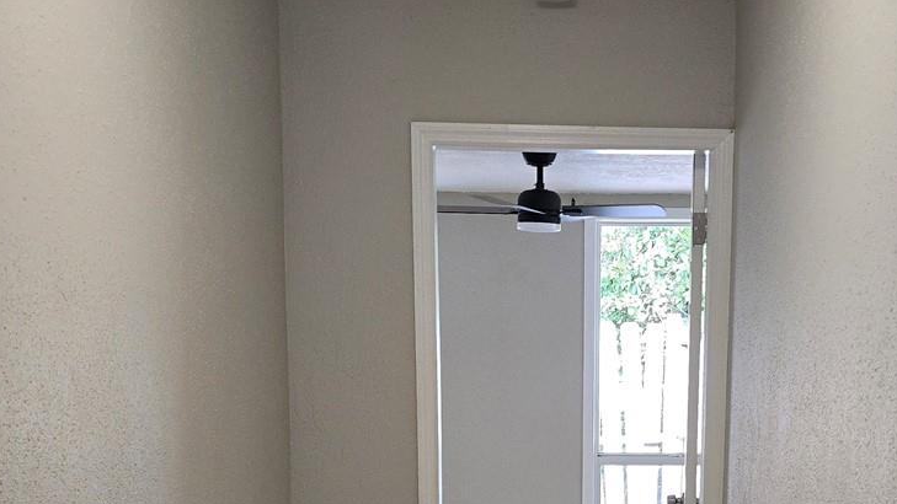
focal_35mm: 55
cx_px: 560
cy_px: 537
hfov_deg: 37.6
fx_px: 1308
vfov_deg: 20.9
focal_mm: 6.3
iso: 100
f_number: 1.7
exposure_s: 1/60
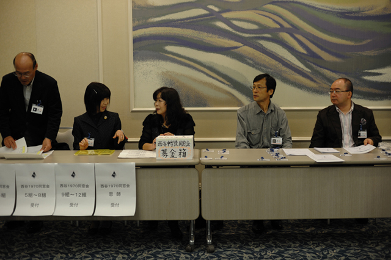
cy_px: 130
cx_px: 196
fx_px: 543
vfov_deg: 27.0
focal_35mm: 50
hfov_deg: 39.6
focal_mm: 50
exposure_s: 1/100
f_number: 2.8
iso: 450
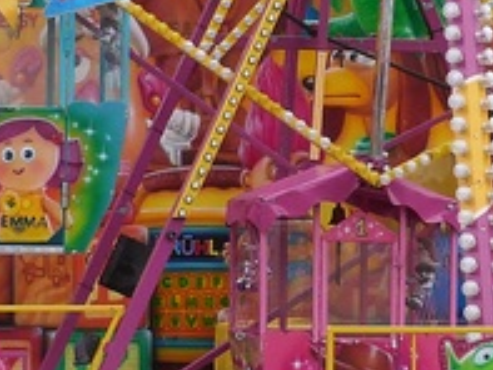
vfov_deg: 10.1
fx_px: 2095
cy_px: 100
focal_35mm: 147
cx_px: 255
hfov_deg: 13.4
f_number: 4.5
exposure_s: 1/200
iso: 100
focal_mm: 5
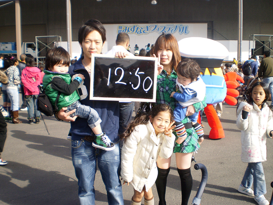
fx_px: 284
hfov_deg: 51.3
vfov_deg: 39.7
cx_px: 136
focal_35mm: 36
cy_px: 102
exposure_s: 1/640
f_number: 3.1
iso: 64
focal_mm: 6.3
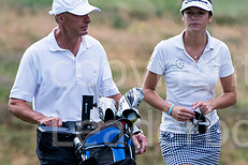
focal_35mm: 1542
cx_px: 191
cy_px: 139
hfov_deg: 1.3
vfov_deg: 0.9
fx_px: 10622
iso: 1000
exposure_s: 1/1600
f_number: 6.3
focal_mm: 410
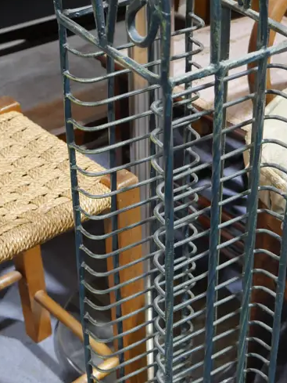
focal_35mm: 67
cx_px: 173
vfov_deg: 28.9
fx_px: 740
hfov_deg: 21.9
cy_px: 214
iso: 800
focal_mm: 16
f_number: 3.6
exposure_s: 1/60
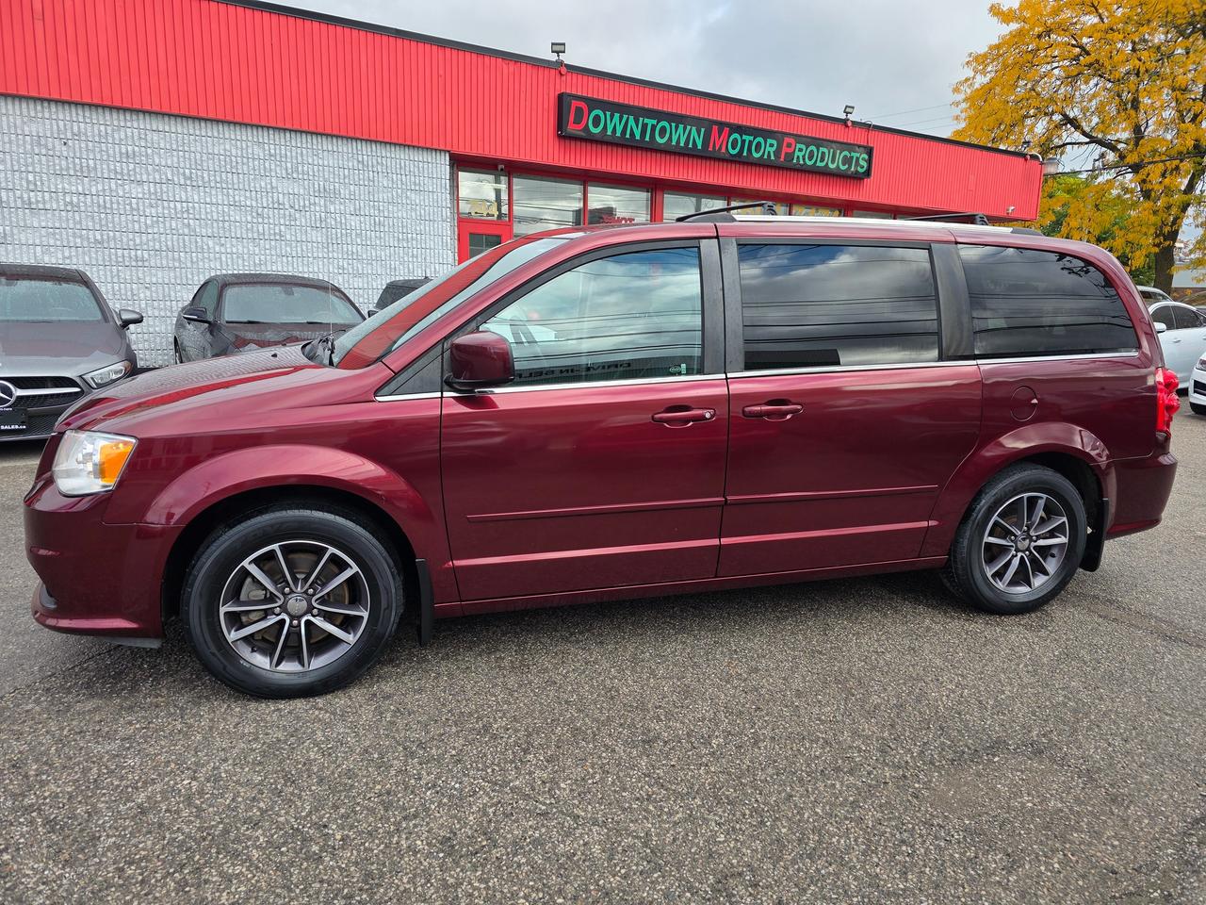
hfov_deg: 73.9
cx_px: 603
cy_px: 452
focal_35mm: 23
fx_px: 801
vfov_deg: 58.9
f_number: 1.7
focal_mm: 6.3
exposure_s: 1/359
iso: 25
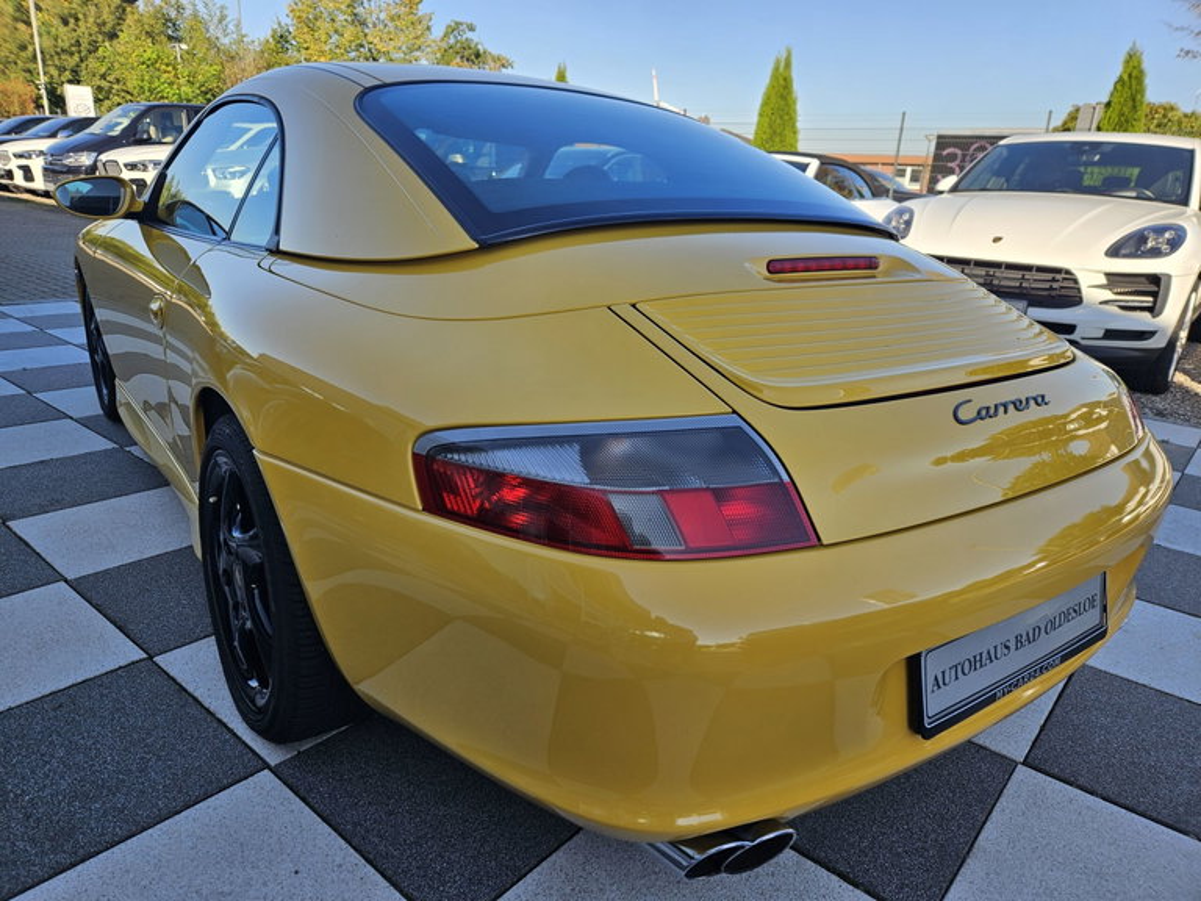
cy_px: 450
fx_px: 798
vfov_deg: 58.9
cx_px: 600
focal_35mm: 23
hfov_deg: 73.9
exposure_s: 1/765
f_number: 1.8
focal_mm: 5.4
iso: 25
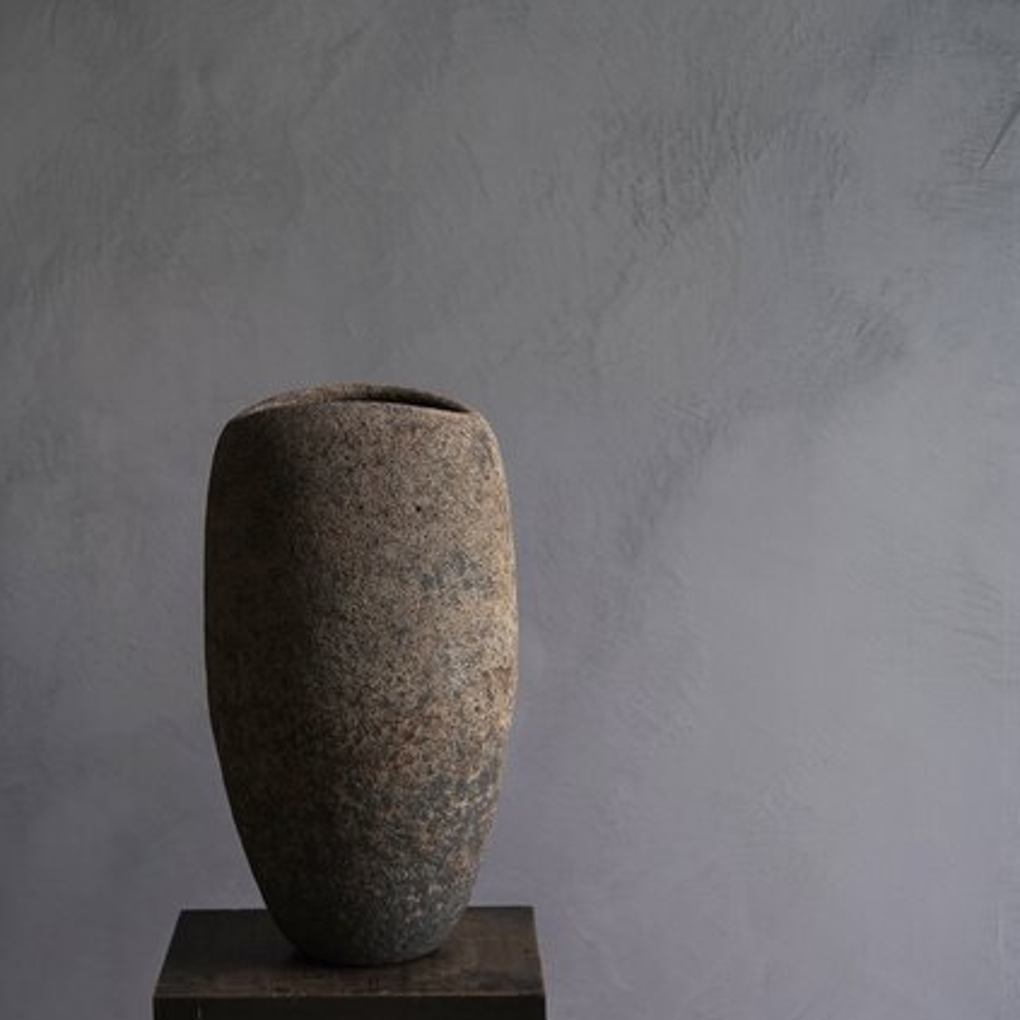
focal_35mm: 90
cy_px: 510
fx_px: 3000
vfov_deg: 19.3
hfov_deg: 19.3
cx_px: 383
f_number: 2.8
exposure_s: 1/8
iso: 100
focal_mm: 70
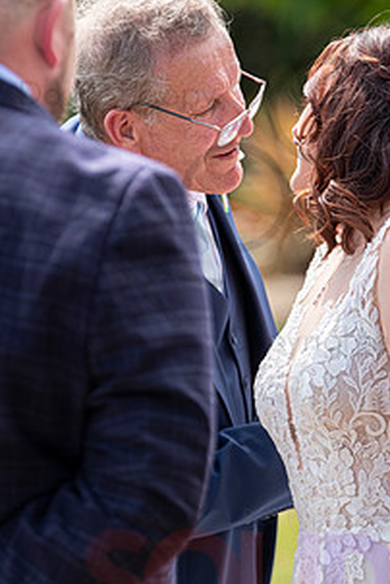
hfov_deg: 4.8
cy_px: 258
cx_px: 255
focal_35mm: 288
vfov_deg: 7.2
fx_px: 4680
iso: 200
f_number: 2.8
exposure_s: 1/1000
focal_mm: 129.2
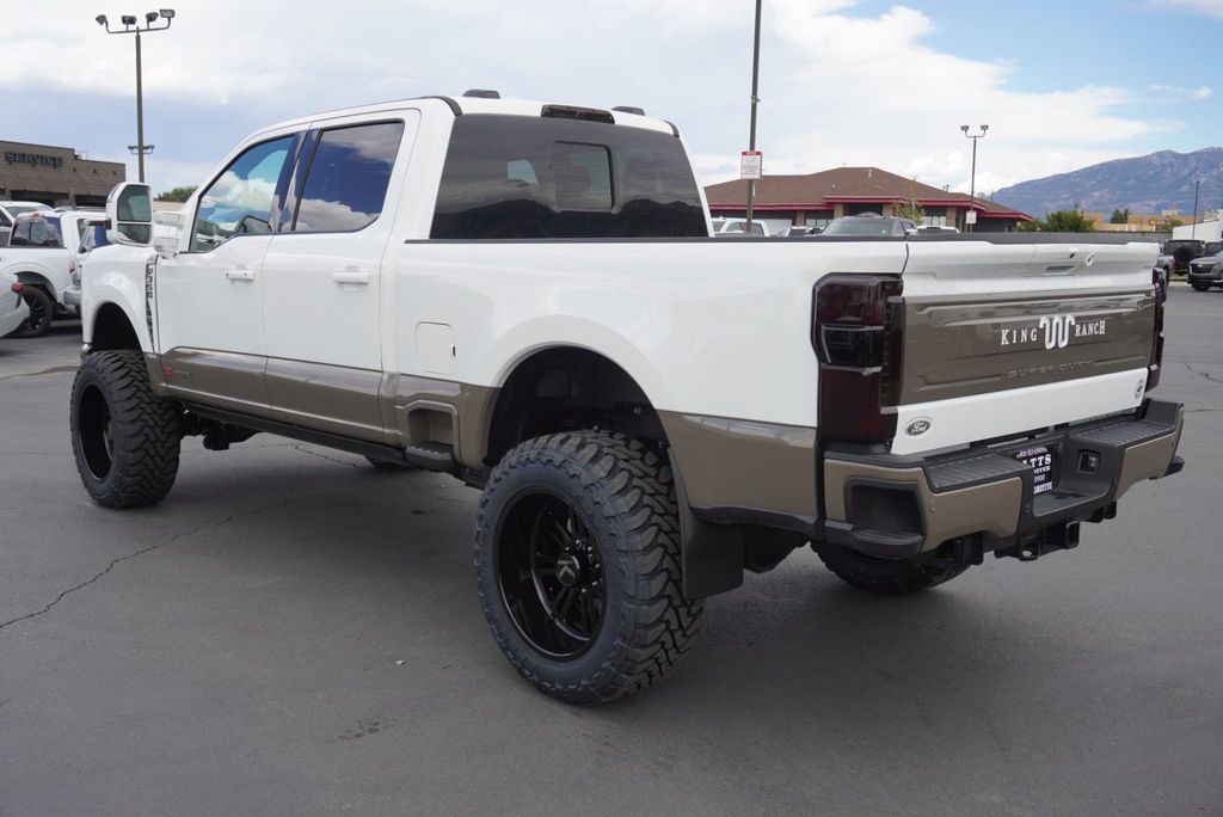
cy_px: 408
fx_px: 1173
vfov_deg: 38.4
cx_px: 612
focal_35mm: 34
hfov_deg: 55.1
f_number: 7.1
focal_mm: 23
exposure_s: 1/160
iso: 100
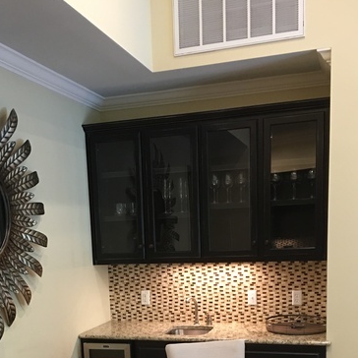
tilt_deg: -8.7
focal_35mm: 47
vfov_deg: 34.1
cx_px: 149
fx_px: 550
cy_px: 323
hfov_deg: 36.0
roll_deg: +2.1
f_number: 2.2
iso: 80
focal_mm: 4.15
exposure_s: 1/10
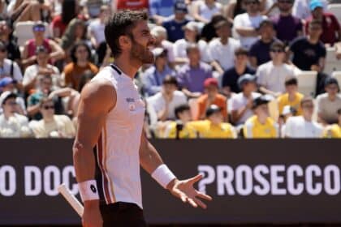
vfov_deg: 7.5
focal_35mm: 184
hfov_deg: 11.2
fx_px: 1743
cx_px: 170
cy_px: 114
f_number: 6.3
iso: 640
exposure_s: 1/2000
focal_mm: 184
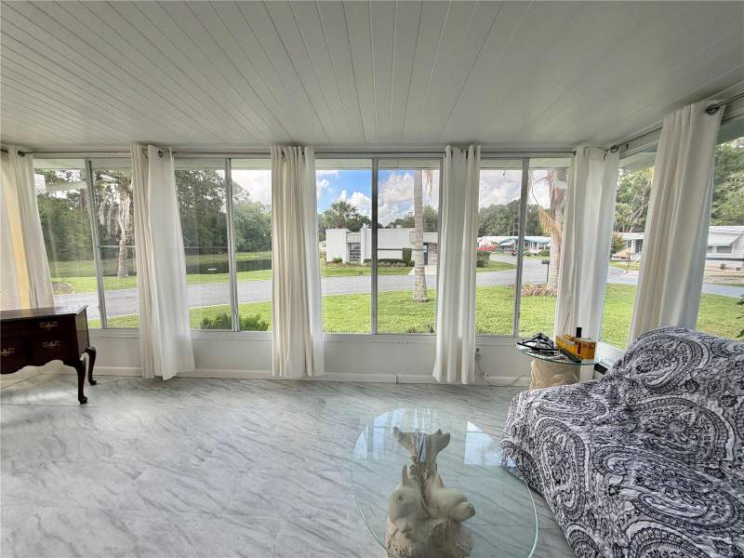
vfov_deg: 85.7
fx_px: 301
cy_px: 279
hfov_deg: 102.1
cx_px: 372
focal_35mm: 14
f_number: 2.2
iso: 40
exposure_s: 1/224
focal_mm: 2.22
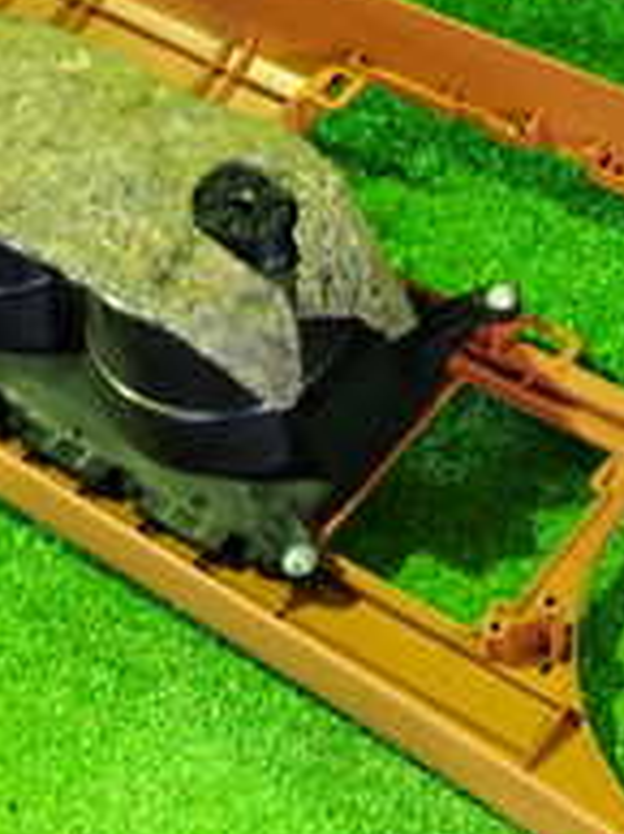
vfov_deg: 21.1
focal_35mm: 93
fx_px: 2240
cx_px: 383
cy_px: 456
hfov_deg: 15.8
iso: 800
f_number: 2.3
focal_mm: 5.4
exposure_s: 1/20
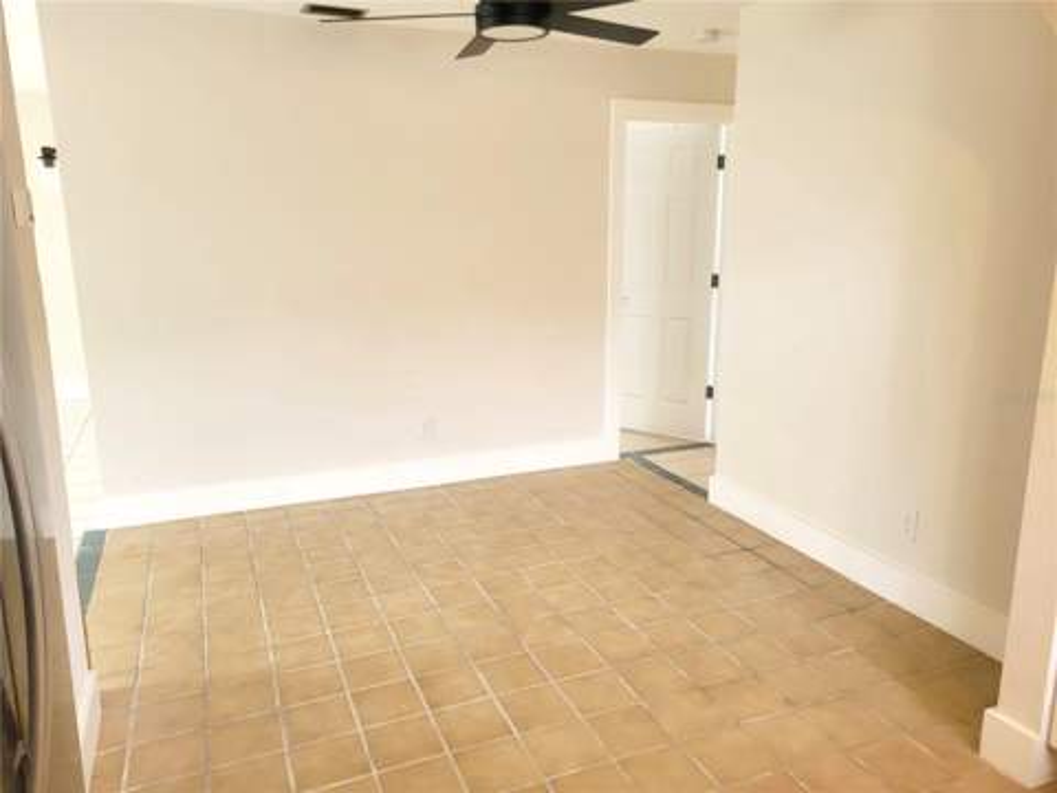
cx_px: 528
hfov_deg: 67.3
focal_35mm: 26
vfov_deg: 53.1
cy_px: 396
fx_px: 794
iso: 250
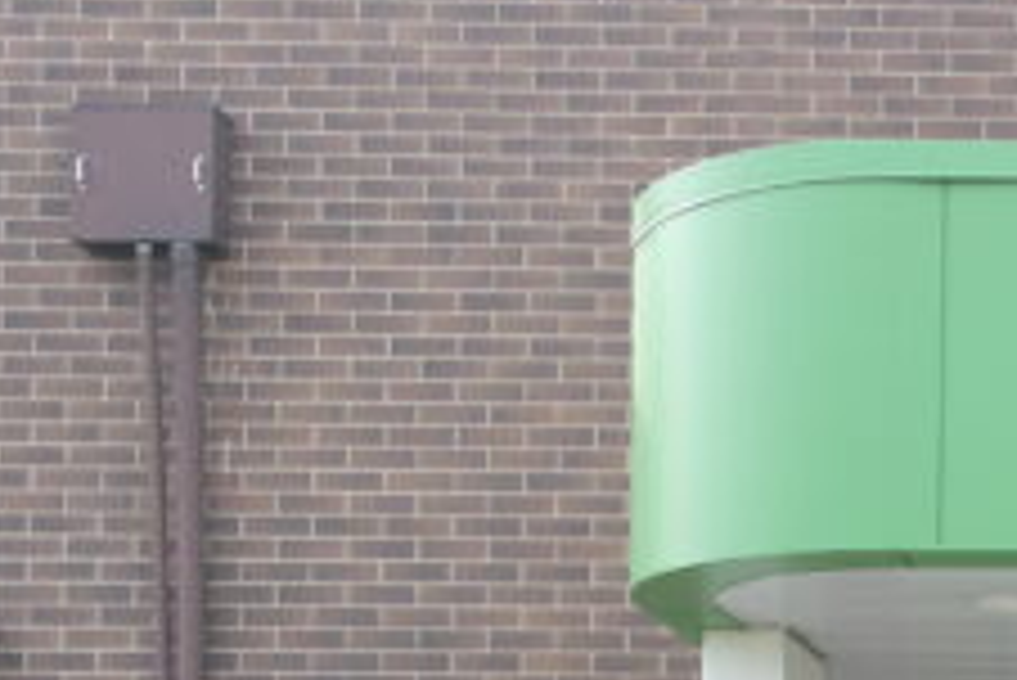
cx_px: 1566
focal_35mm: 102
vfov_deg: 12.8
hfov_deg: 17.7
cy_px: 1013
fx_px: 2883
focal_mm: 20
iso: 100
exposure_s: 1/125
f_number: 4.5
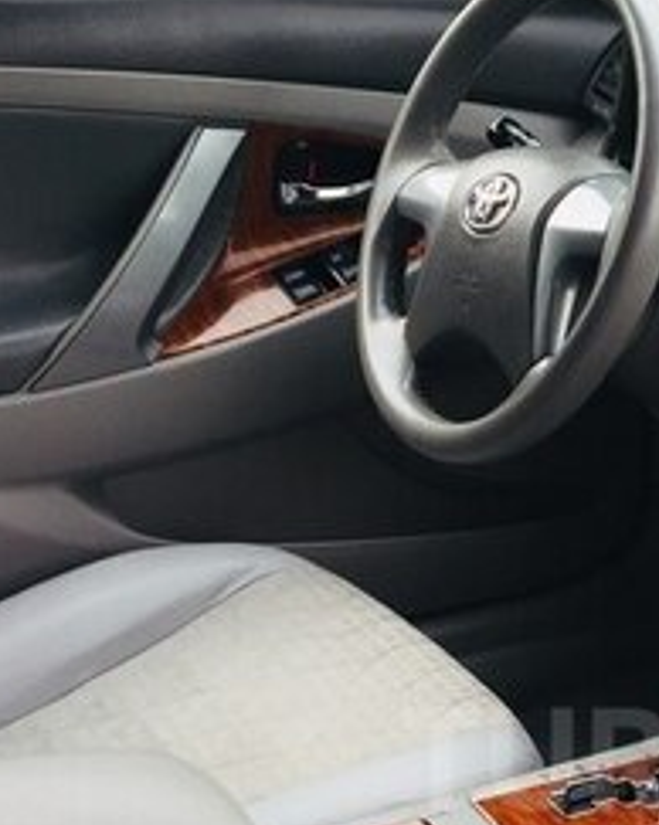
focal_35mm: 77
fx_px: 1880
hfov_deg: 19.0
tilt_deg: -33.8
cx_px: 751
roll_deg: -5.0
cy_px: 759
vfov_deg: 24.0
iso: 40
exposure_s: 1/100
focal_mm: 4.15
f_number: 2.2
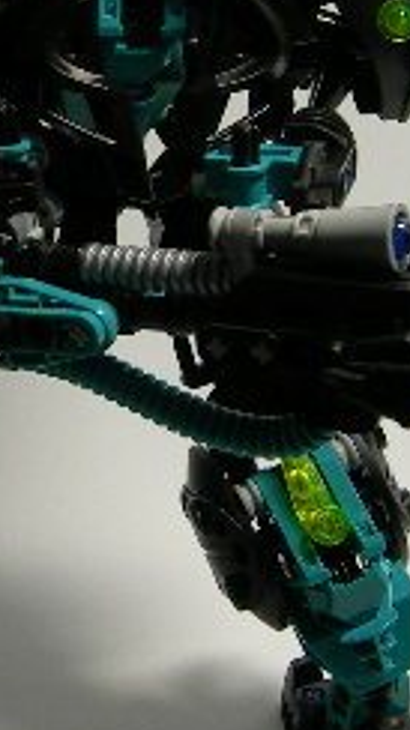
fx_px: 2264
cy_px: 245
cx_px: 69
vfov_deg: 18.3
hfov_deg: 10.3
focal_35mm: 117
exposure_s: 1/16
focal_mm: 8.5
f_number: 2.9
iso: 50
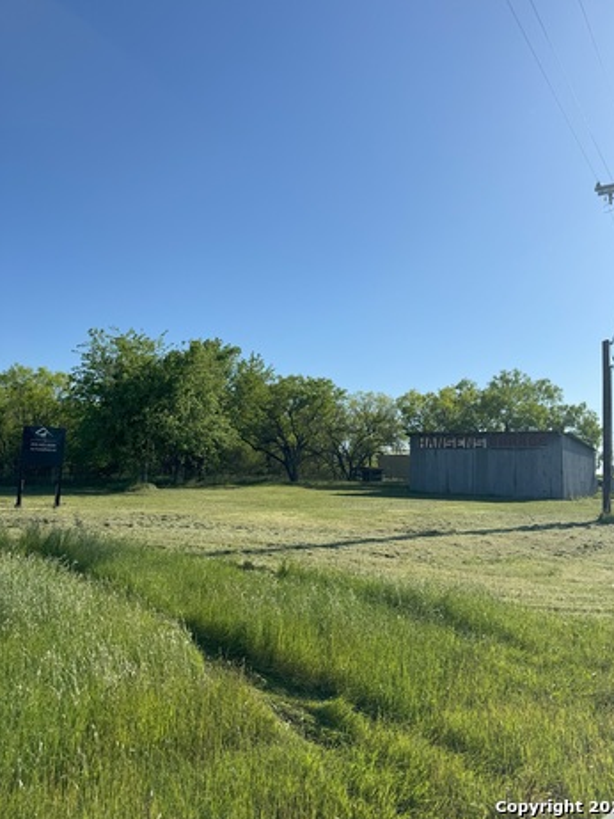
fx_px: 591
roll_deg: -1.7
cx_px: 318
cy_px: 412
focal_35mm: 25
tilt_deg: +6.2
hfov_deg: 54.9
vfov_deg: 69.4
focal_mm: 6.76
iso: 80
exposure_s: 1/7092
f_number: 1.78
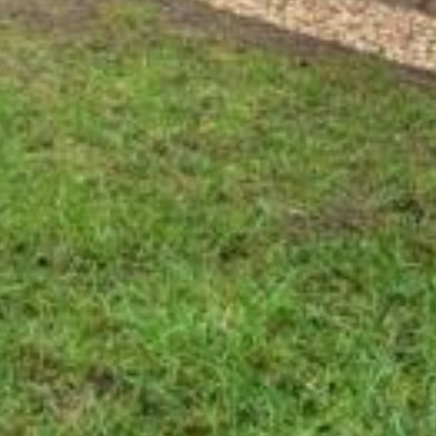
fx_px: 912
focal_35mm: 64
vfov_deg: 21.2
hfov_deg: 24.5
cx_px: -80
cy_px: -271
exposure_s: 1/80
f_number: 5.6
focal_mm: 10
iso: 400
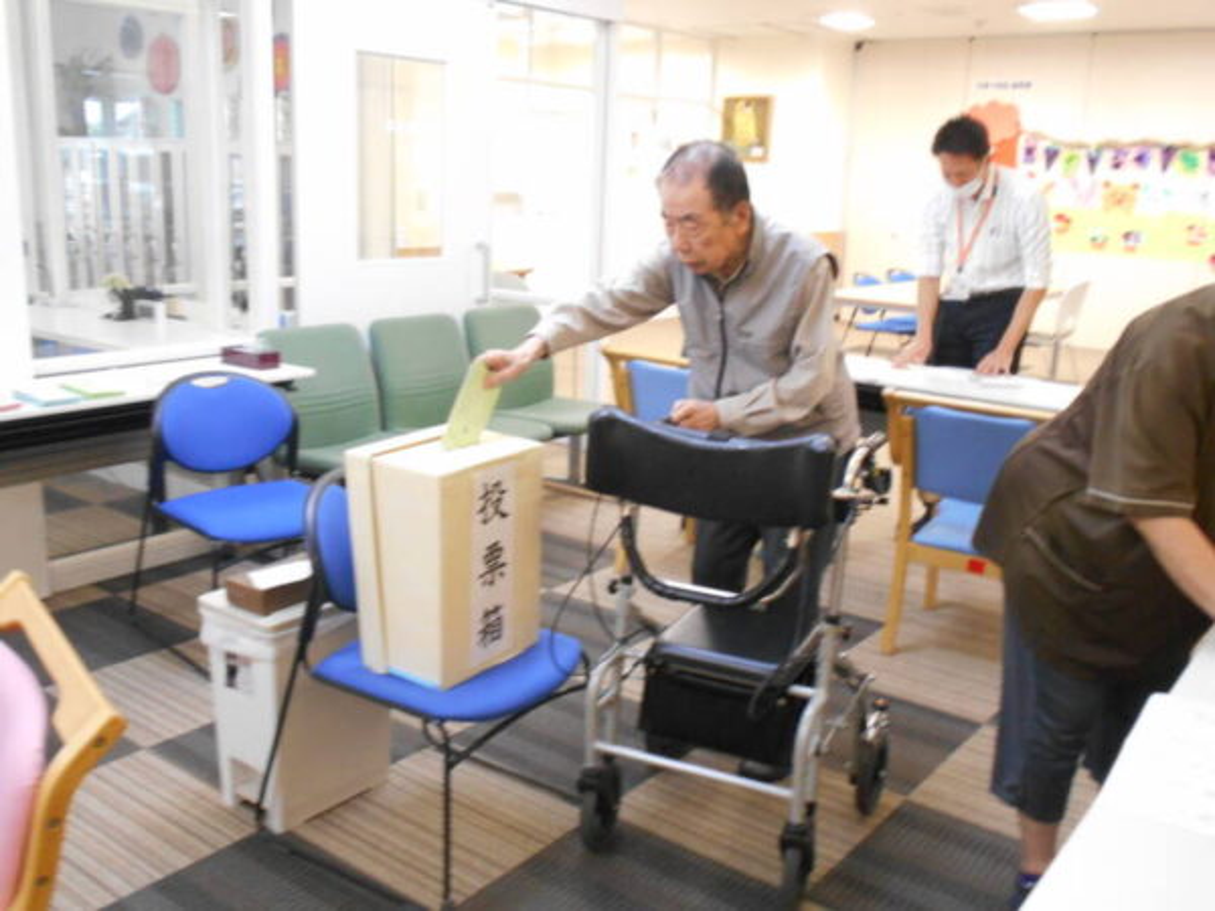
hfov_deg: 54.0
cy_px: 456
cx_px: 608
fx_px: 1193
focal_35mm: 34
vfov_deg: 41.8
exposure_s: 1/15
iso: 400
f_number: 3.6
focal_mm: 5.8
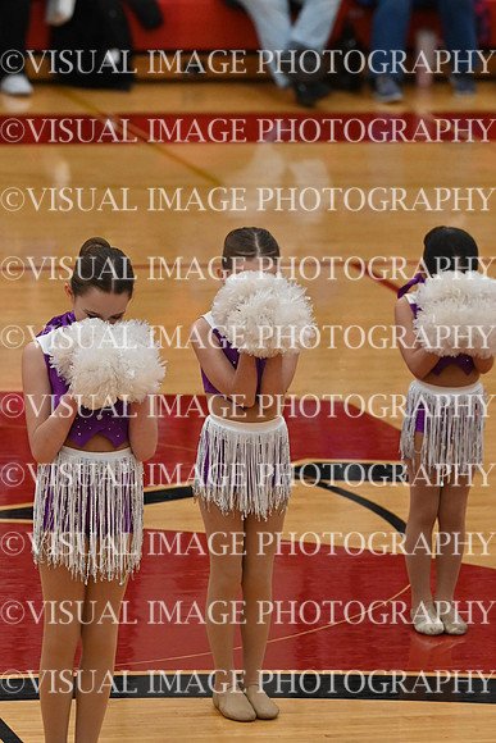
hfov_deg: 4.7
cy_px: 372
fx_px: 6031
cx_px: 248
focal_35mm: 292
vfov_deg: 7.1
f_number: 4
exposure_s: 1/400
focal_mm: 195
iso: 5000
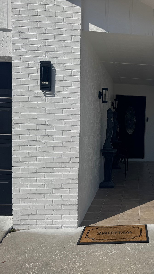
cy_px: 137
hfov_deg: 31.2
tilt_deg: -4.1
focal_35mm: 35
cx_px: 154
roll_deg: -1.8
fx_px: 254
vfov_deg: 56.6
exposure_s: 1/12346
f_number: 1.78
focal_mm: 6.76
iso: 64
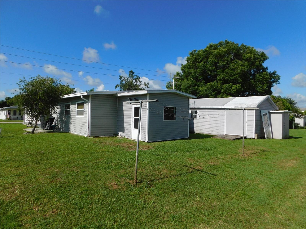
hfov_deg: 73.9
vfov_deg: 58.9
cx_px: 153
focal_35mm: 23
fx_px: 203
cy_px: 114
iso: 125
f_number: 6
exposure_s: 1/800
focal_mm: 4
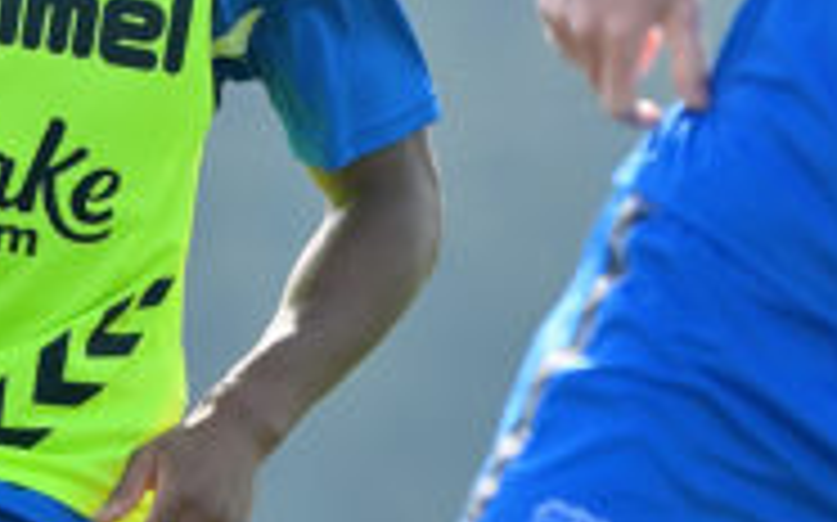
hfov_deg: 2.1
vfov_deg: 1.3
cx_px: -207
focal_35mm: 1002
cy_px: 508
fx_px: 22843
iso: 100
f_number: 2.8
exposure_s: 1/1600
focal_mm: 160
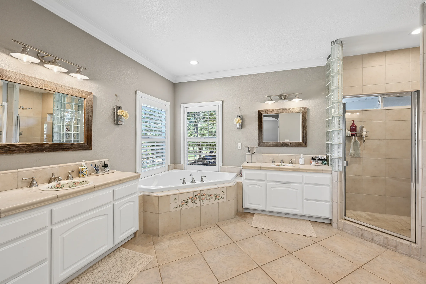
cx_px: 213
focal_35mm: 14
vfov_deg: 81.2
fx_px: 166
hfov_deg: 104.3
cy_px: 142
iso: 400
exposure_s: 1/30
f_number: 8
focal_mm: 14
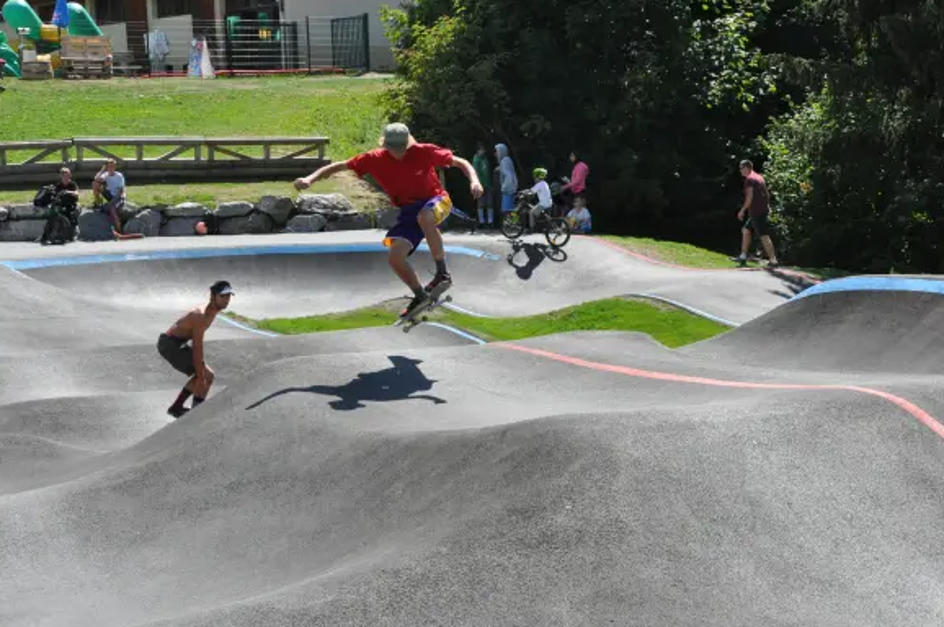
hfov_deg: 25.1
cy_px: 313
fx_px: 2122
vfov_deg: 16.8
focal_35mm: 81
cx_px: 474
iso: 800
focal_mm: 52
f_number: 13
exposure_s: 1/640
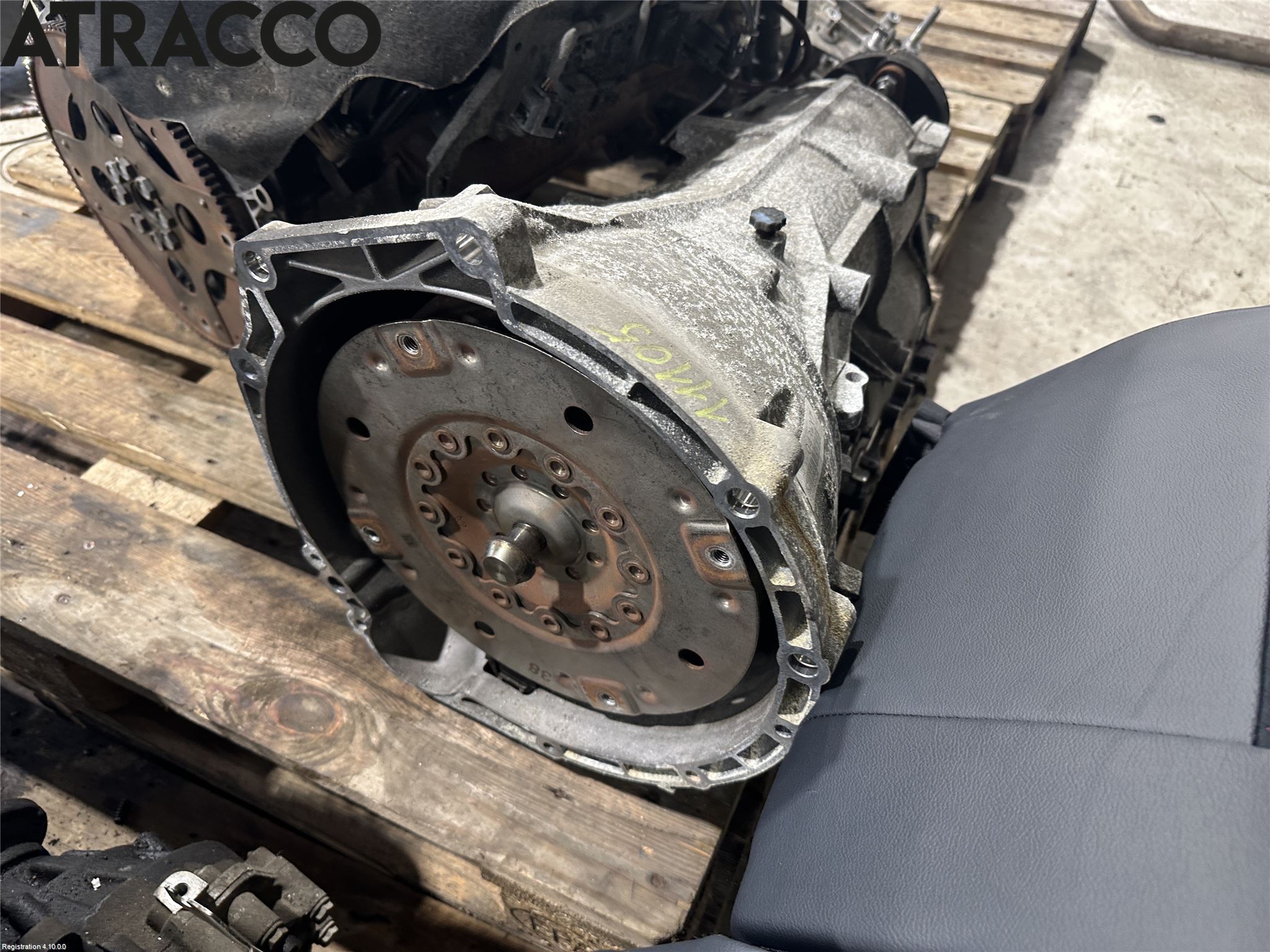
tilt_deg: -48.5
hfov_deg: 71.6
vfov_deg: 56.8
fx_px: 881
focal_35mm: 24
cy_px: 476
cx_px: 635
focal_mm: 6.86
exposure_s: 1/50
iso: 160
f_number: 1.78
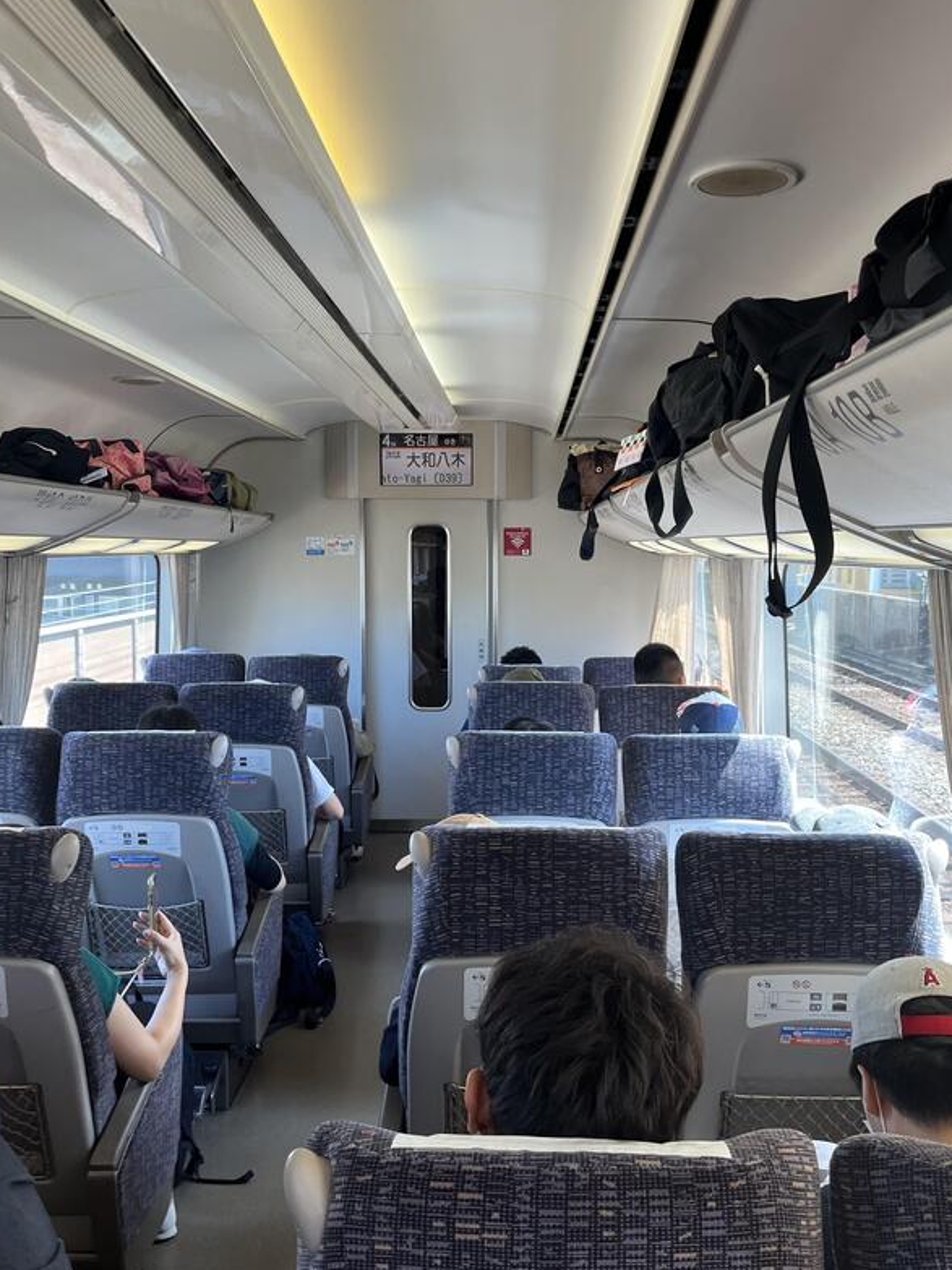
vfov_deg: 58.4
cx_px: 501
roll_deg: -0.2
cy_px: 632
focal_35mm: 31
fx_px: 1137
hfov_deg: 45.4
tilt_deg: -0.6
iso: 50
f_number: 1.6
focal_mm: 5.1
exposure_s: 1/120
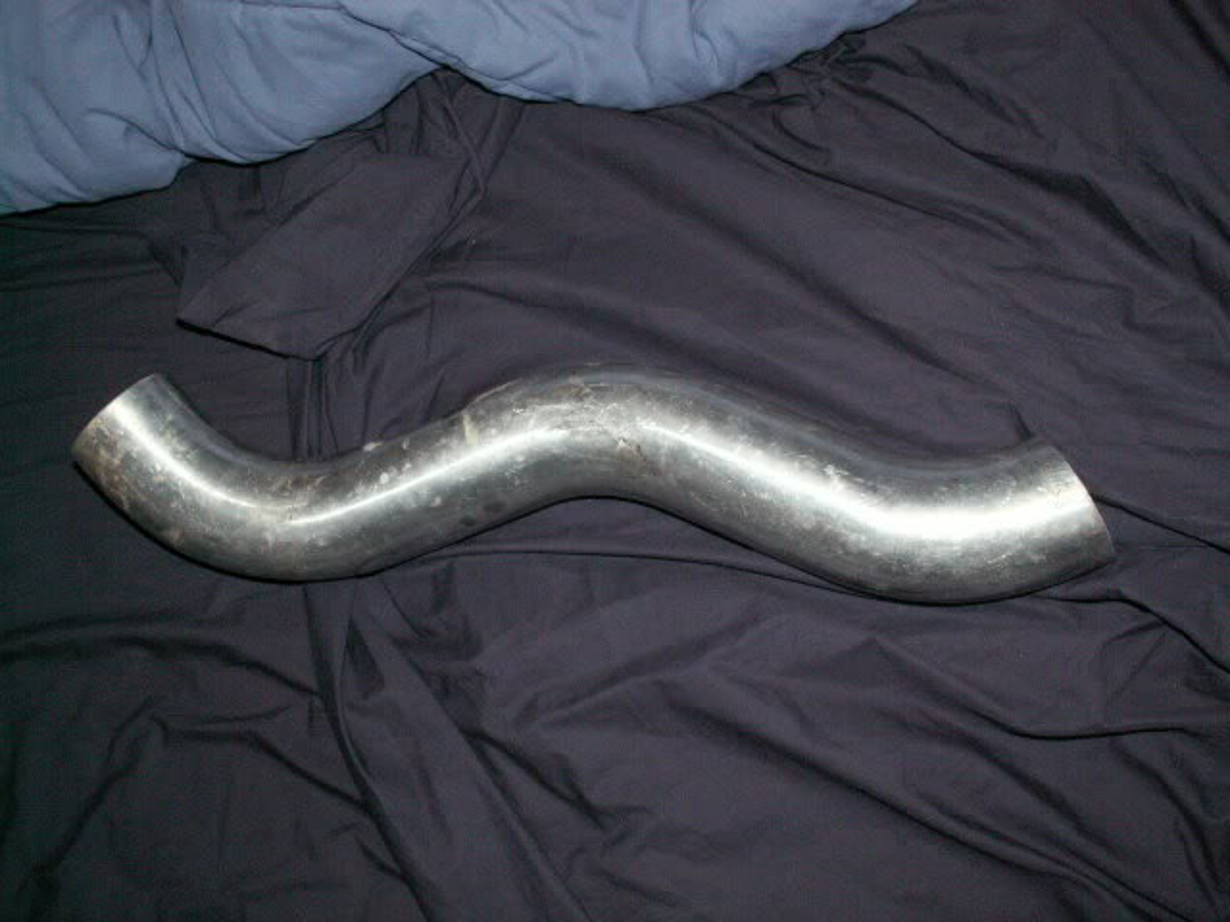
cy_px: 461
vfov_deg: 40.7
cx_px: 615
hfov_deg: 52.6
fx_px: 1244
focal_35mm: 35
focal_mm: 5.86
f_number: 2.8
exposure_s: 1/40
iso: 160
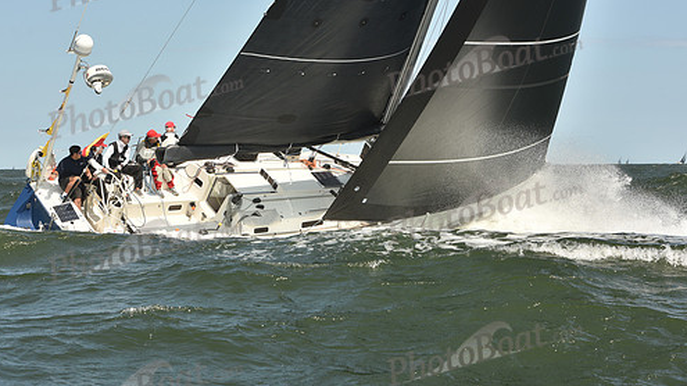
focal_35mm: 86
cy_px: 156
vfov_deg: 14.0
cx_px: 316
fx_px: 1566
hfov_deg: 24.7
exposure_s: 1/800
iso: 250
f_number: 9
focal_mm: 70
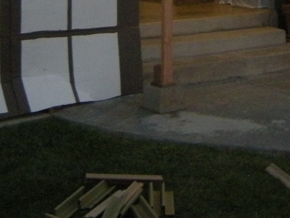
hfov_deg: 21.1
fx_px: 771
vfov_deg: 14.9
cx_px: 232
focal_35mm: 92
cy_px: -110
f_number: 2.8
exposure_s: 1/62.5
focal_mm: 4.7
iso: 400
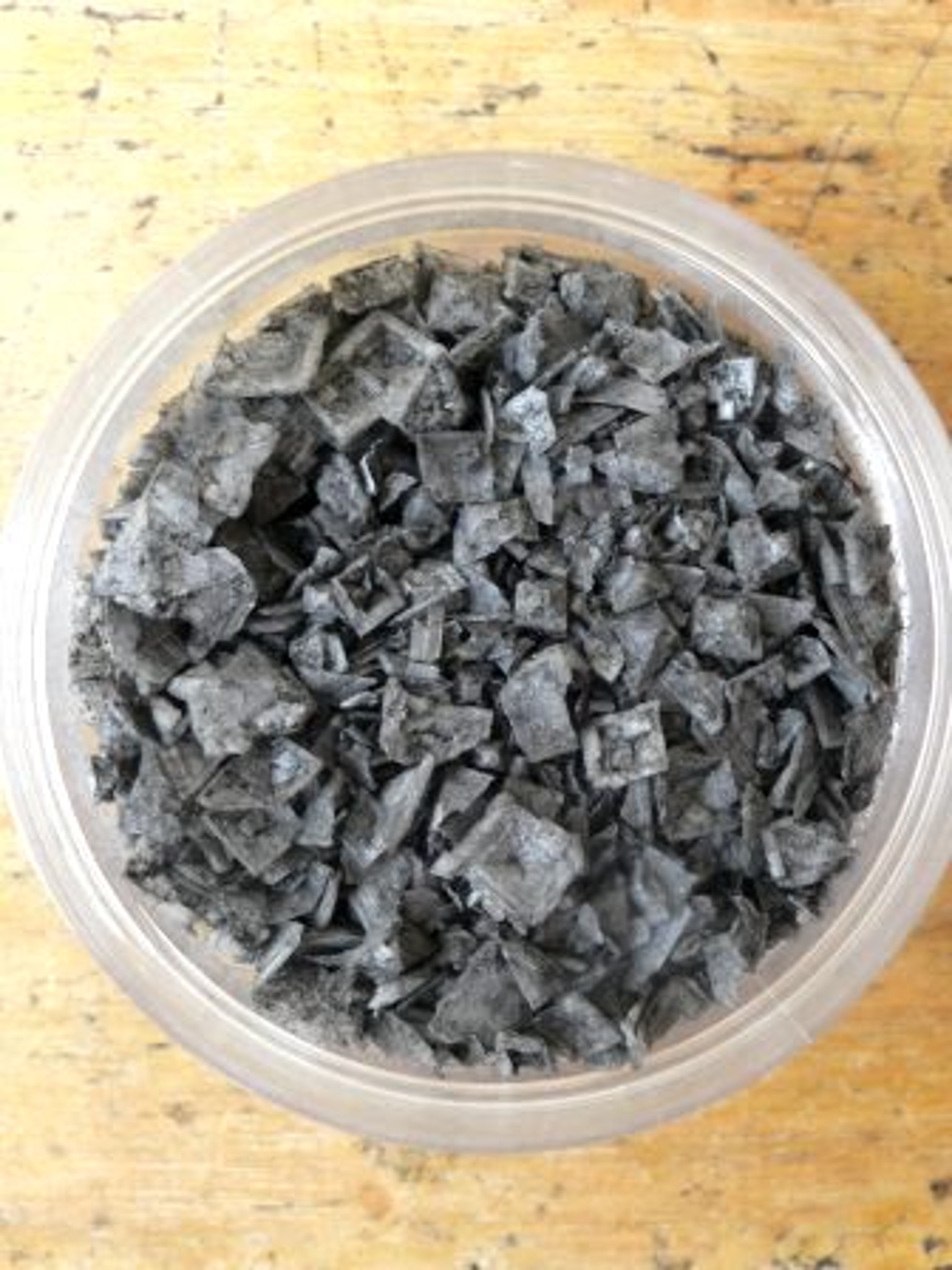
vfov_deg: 54.0
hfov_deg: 41.8
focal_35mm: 34
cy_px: 635
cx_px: 476
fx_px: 1247
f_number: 2.8
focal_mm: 6.3
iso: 80
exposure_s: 1/50
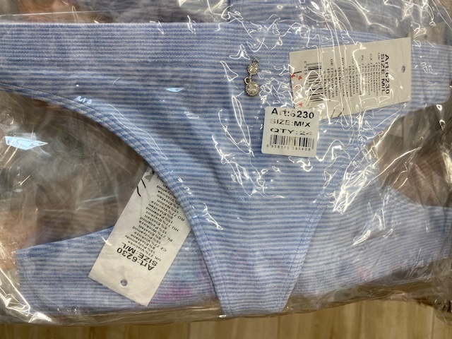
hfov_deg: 67.3
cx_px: 226
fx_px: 339
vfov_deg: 53.1
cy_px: 170
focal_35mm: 26
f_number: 1.8
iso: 64
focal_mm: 4.25
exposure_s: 1/100
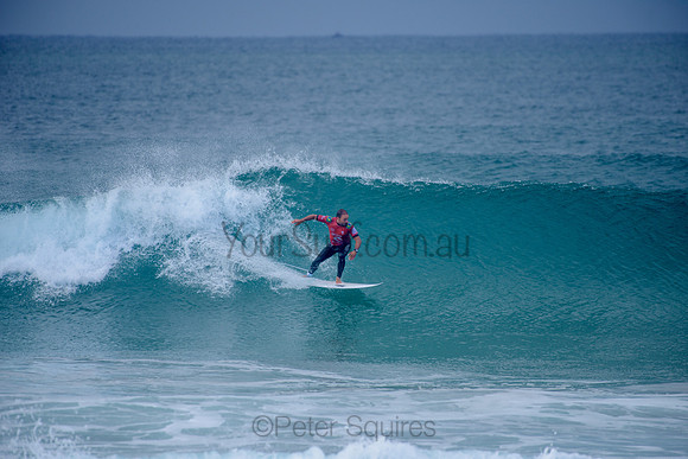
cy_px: 230
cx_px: 344
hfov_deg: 4.1
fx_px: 9724
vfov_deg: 2.7
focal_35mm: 509
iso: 125
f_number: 5.6
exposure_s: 1/800
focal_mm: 500
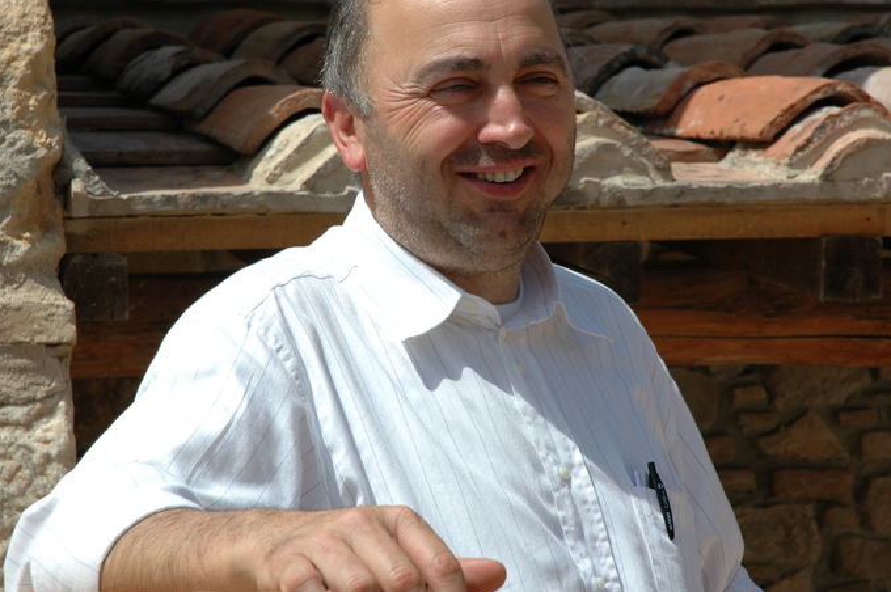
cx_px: 486
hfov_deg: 14.8
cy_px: 225
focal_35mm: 139
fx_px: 3437
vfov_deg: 9.8
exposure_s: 1/400
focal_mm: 70
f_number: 10
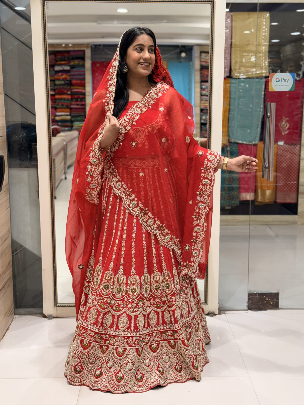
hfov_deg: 30.3
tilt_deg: -10.1
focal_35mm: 48
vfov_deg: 39.7
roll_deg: -1.2
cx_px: 152
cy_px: 202
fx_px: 562
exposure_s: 1/100
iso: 80
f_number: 1.78
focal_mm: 6.76
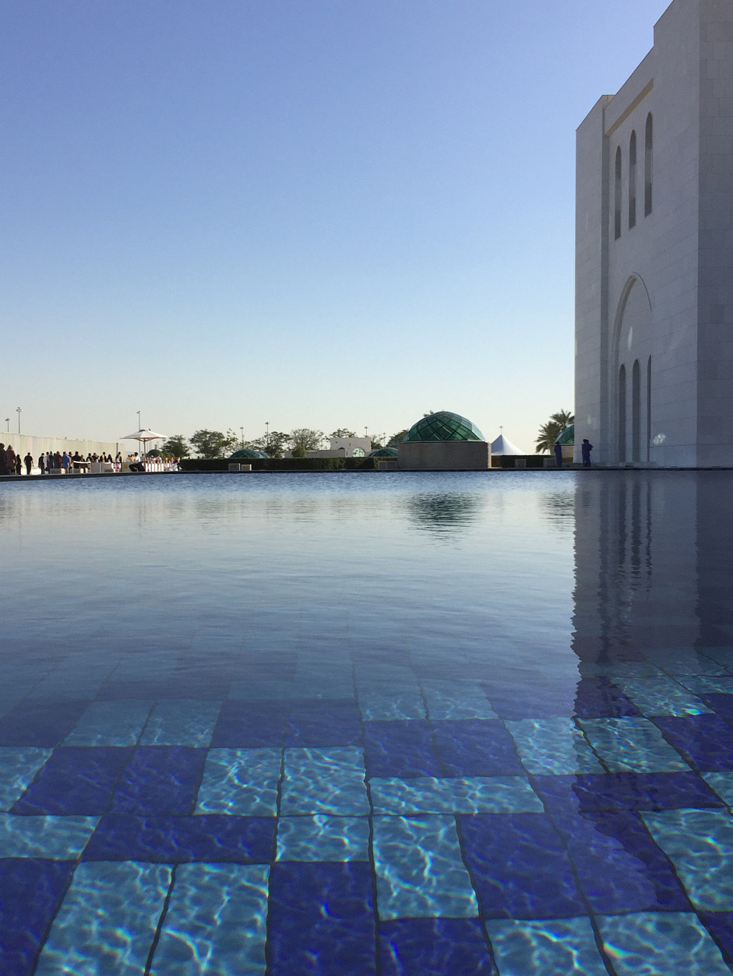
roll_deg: -0.7
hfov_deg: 38.6
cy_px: 493
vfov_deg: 50.1
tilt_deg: -0.7
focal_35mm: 37
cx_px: 331
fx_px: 1044
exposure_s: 1/3300
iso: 32
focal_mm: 4.15
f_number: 2.2
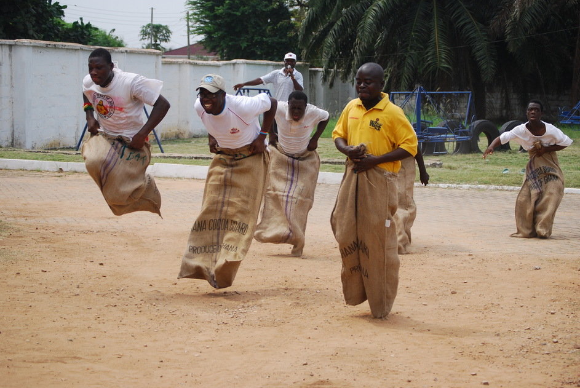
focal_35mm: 90
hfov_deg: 22.7
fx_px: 1444
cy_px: 180
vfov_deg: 15.3
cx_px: 295
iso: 180
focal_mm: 55
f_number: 4
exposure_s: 1/1000
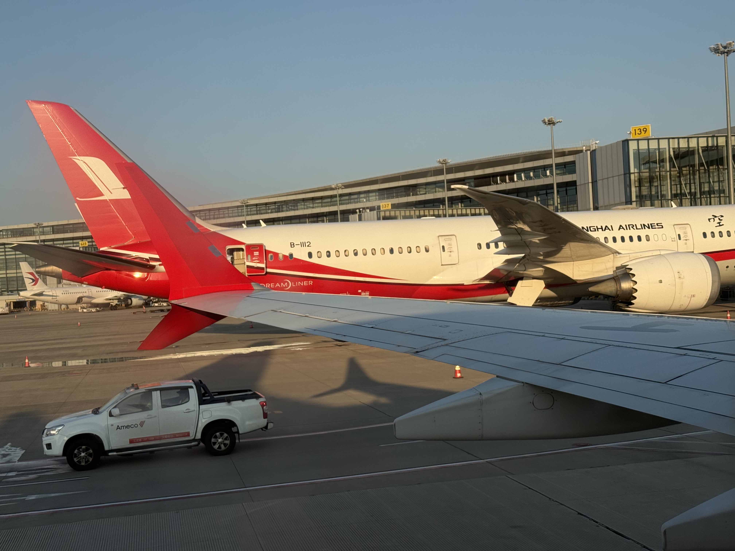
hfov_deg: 39.7
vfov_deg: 30.3
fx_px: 1019
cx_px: 368
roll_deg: +3.5
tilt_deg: -0.3
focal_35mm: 48
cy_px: 276
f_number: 1.78
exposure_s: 1/3096
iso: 64
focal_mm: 6.76
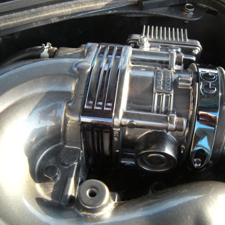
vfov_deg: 40.0
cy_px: 112
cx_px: 120
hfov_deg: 40.0
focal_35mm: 42
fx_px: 309
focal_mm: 5.9
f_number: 3.8
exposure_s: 1/50
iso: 80
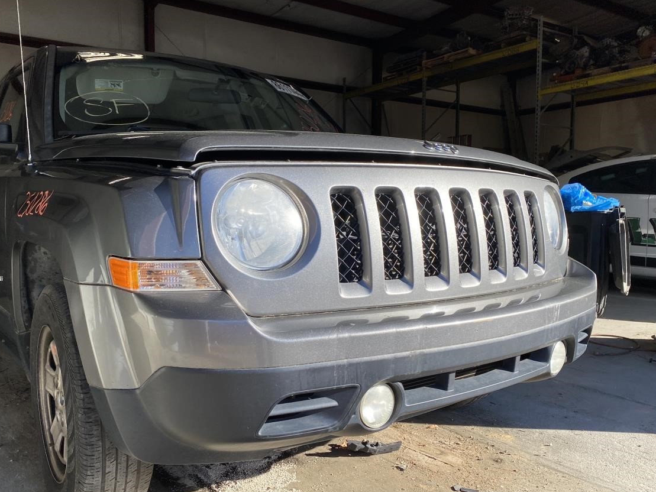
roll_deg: -3.2
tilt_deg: -7.6
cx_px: 322
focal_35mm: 30
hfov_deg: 60.0
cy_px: 261
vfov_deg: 46.8
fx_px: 569
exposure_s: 1/1072
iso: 32
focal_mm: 4.25
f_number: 1.8
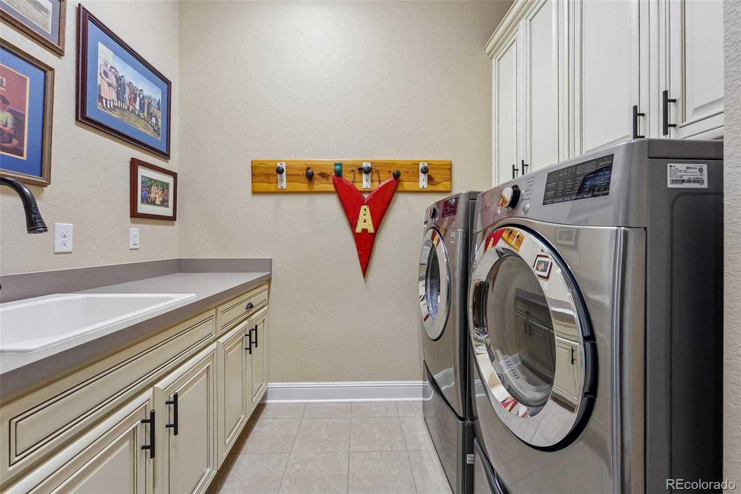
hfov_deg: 104.3
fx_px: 288
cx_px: 370
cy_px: 247
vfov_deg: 81.2
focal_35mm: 14
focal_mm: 14
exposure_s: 1/8
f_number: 8
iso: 400
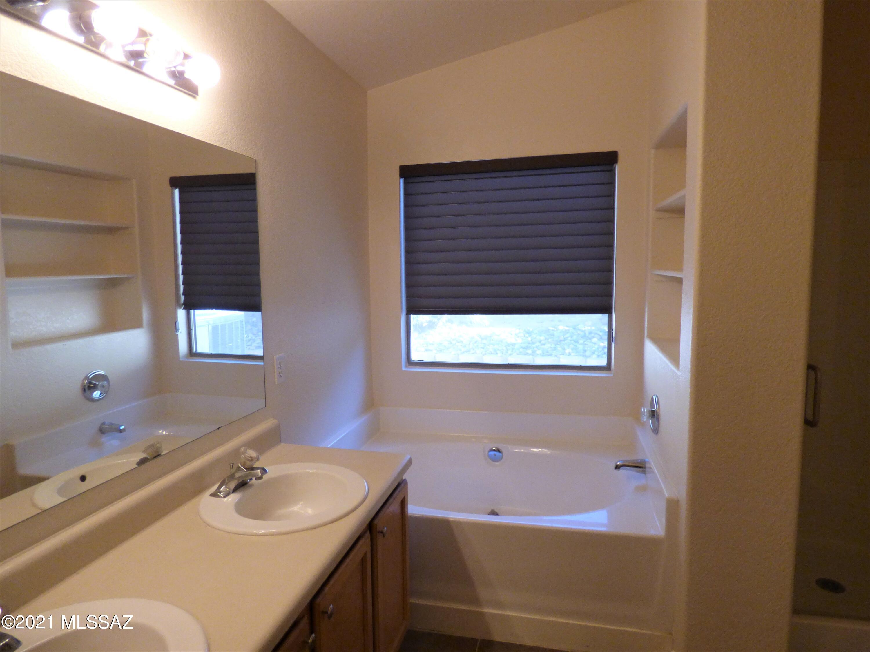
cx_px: 435
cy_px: 326
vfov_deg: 66.0
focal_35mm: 20
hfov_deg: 81.7
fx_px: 503
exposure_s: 1/60
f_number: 2.8
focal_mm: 3.58
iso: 320
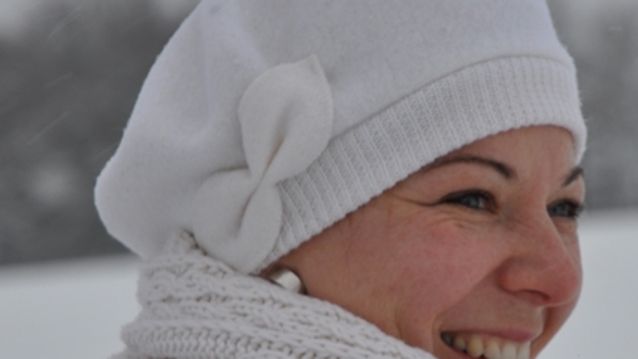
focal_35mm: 268
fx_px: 4534
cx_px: 423
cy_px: 260
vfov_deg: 4.5
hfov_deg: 8.0
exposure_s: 1/125
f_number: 5.6
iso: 200
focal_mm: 85
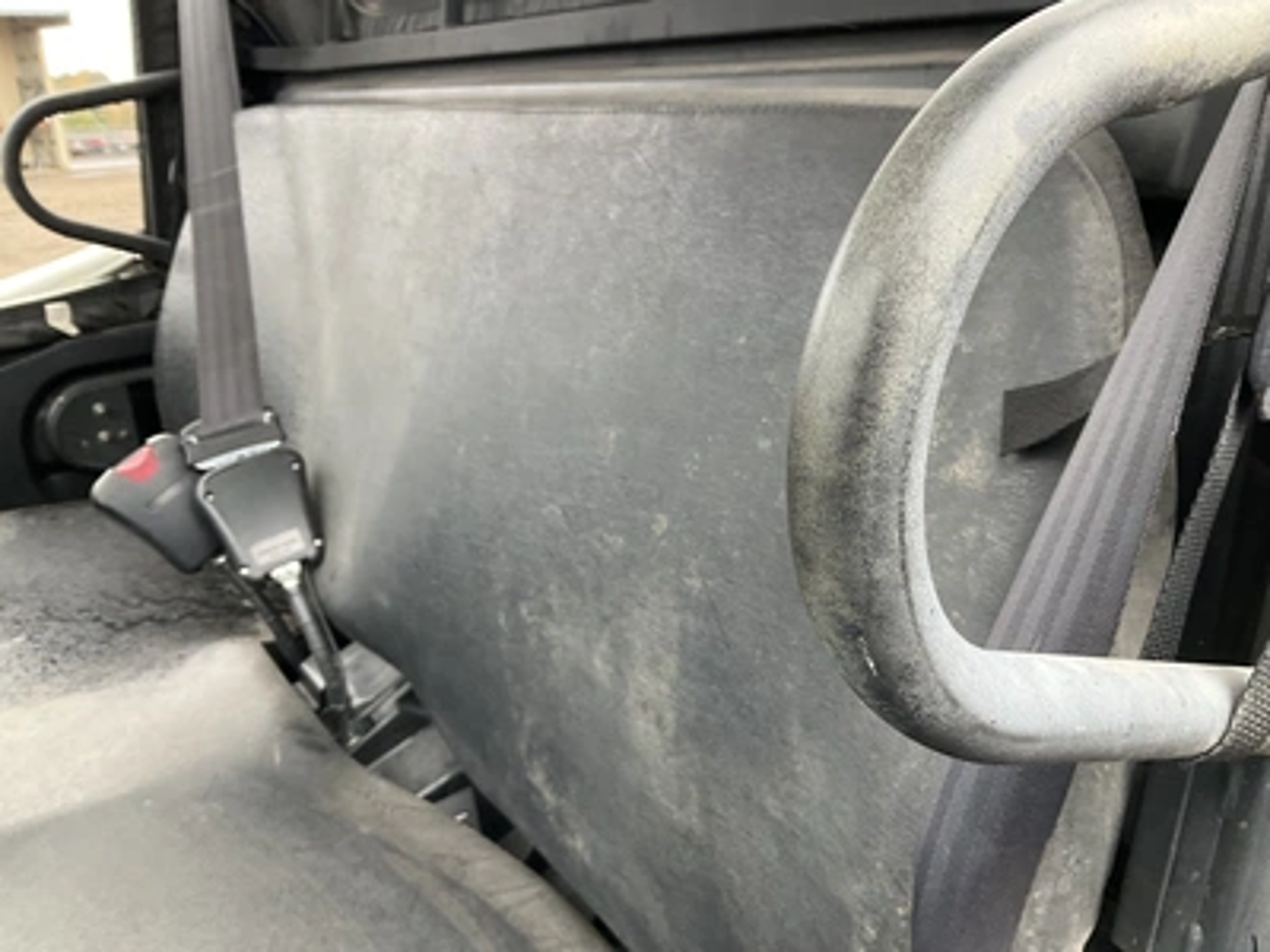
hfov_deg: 61.7
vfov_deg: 48.2
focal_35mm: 29
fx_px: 1064
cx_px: 635
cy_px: 476
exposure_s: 1/98
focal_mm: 3
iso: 64
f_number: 1.8
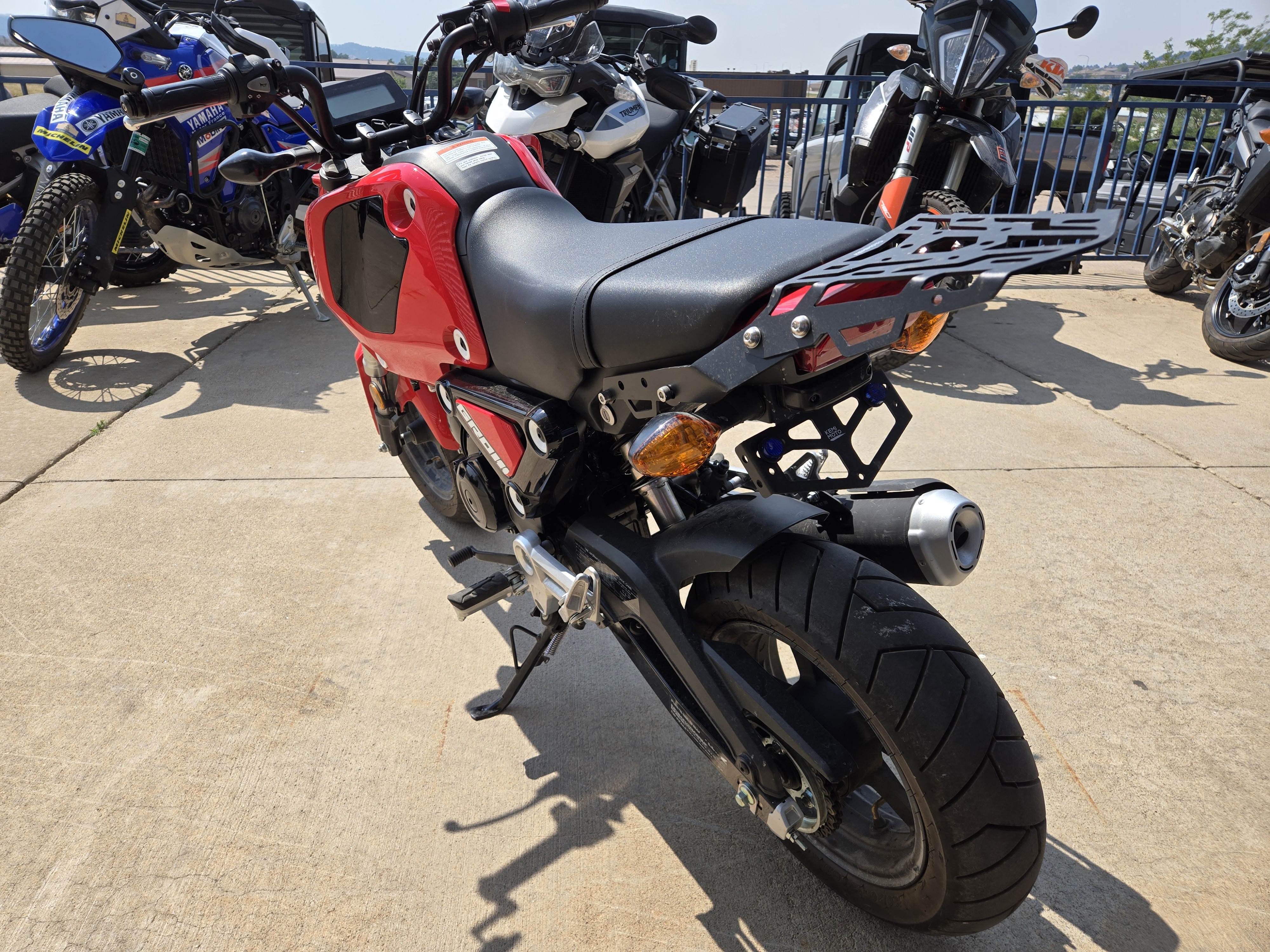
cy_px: 476
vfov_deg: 58.9
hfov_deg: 73.9
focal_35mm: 23
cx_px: 635
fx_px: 844
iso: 25
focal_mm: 5.4
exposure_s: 1/1650
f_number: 1.8
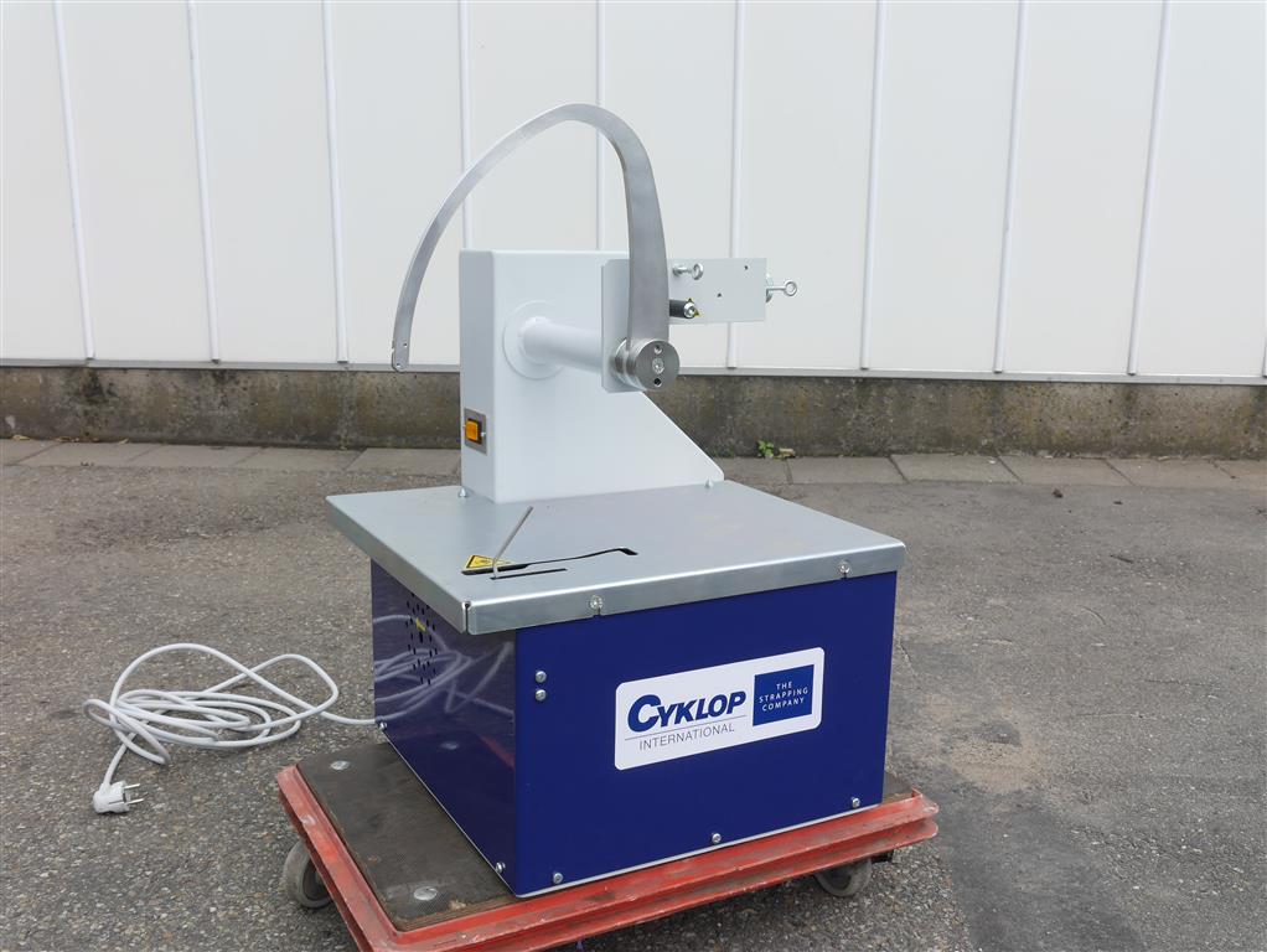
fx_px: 1319
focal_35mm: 36
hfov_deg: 51.3
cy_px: 476
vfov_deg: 39.7
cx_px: 634
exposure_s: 1/250
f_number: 7.1
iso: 160
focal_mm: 18
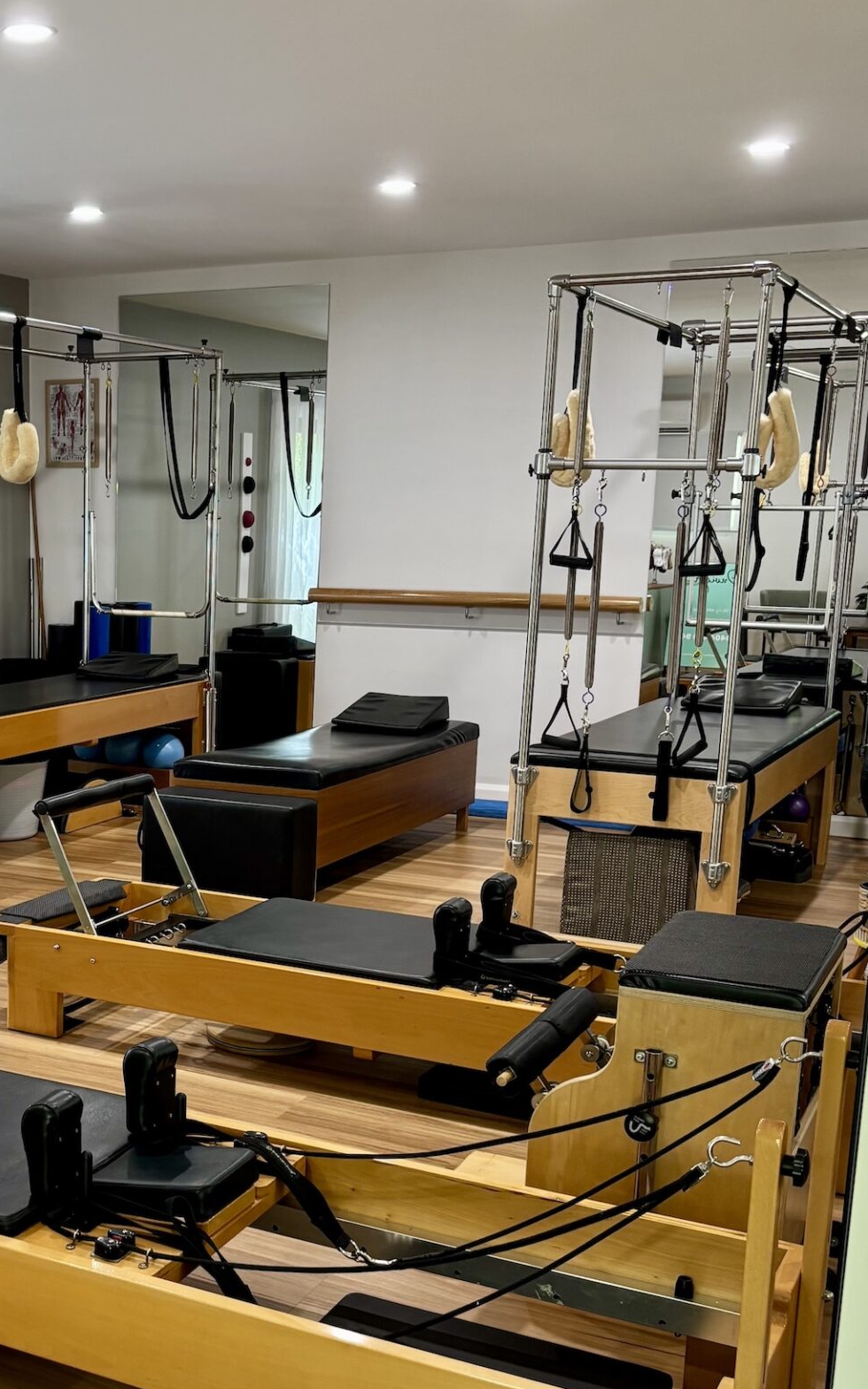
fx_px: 1703
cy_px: 868
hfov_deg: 27.6
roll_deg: -1.3
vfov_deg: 44.0
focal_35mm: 45
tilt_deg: -12.3
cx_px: 103
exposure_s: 1/50
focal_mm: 5.96
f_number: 1.6
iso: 125
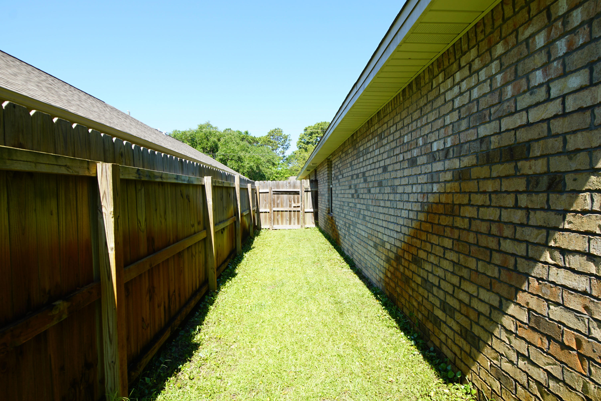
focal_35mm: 18
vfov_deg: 67.4
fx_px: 301
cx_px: 300
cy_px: 200
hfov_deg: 90.0
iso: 100
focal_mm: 12
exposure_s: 1/100
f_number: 7.1
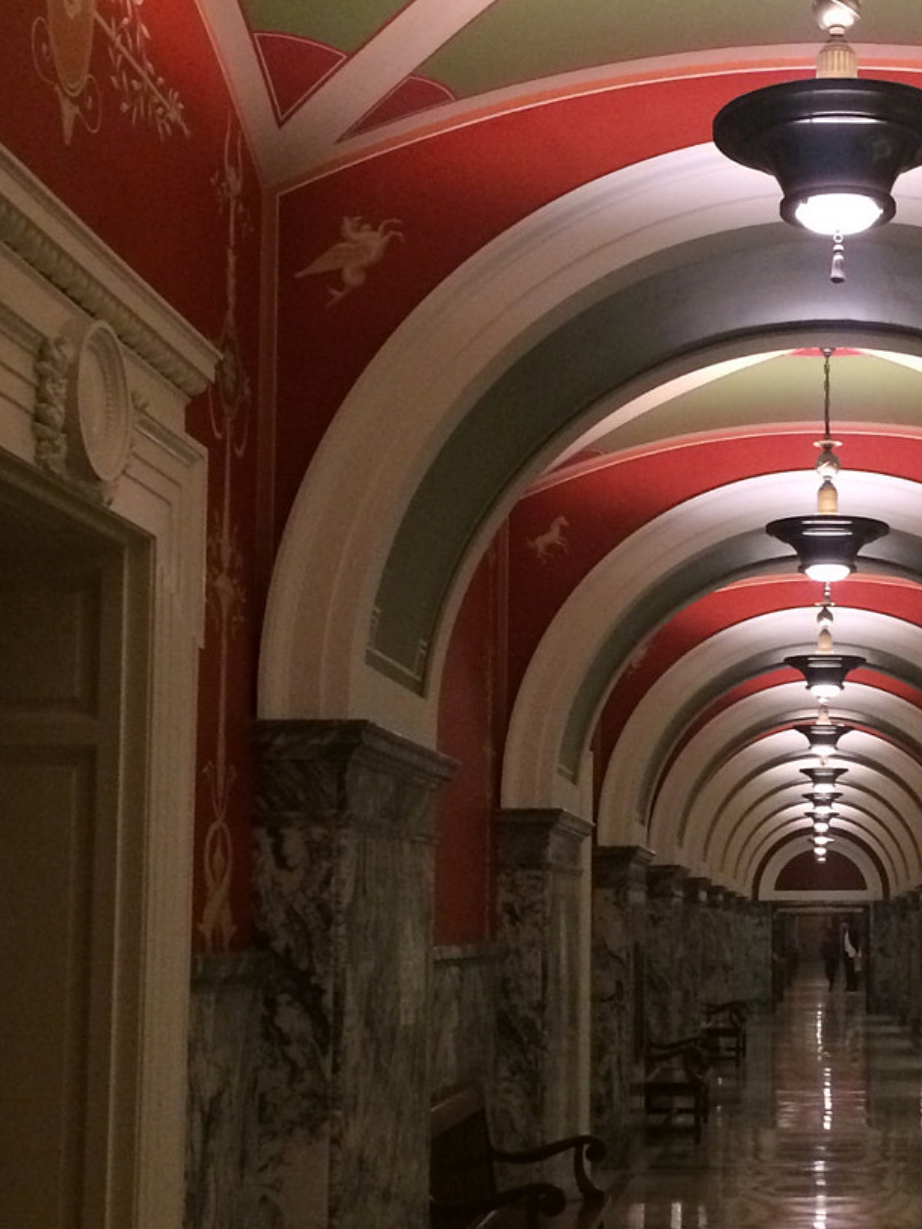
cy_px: 738
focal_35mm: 57
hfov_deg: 25.1
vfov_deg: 33.7
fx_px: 2023
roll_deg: +1.4
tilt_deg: +6.0
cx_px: 782
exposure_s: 1/17
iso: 250
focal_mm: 4.15
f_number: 2.2
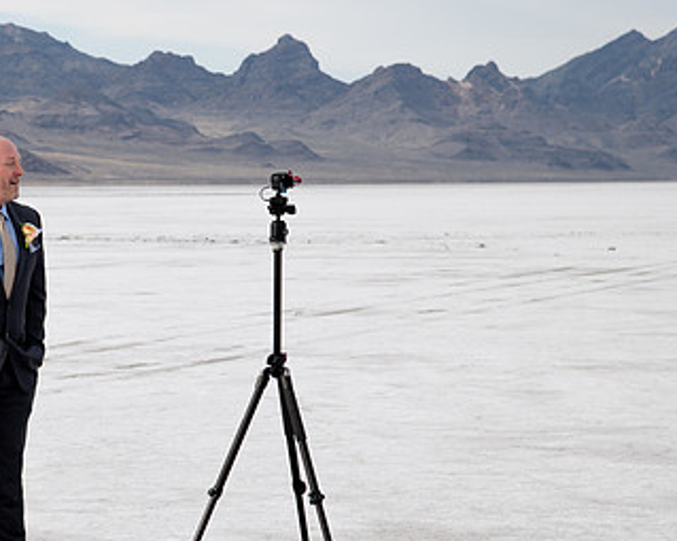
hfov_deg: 12.2
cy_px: 267
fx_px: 3145
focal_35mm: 157
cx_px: 134
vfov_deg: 9.8
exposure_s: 1/400
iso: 200
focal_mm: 92
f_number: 8
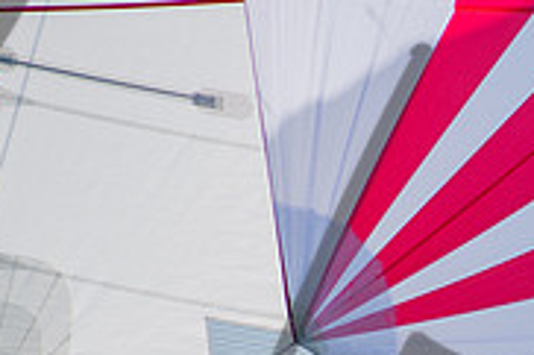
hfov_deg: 2.0
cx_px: 461
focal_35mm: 1053
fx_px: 15605
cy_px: 377
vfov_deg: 1.3
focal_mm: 220
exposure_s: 1/1000
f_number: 6.3
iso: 200
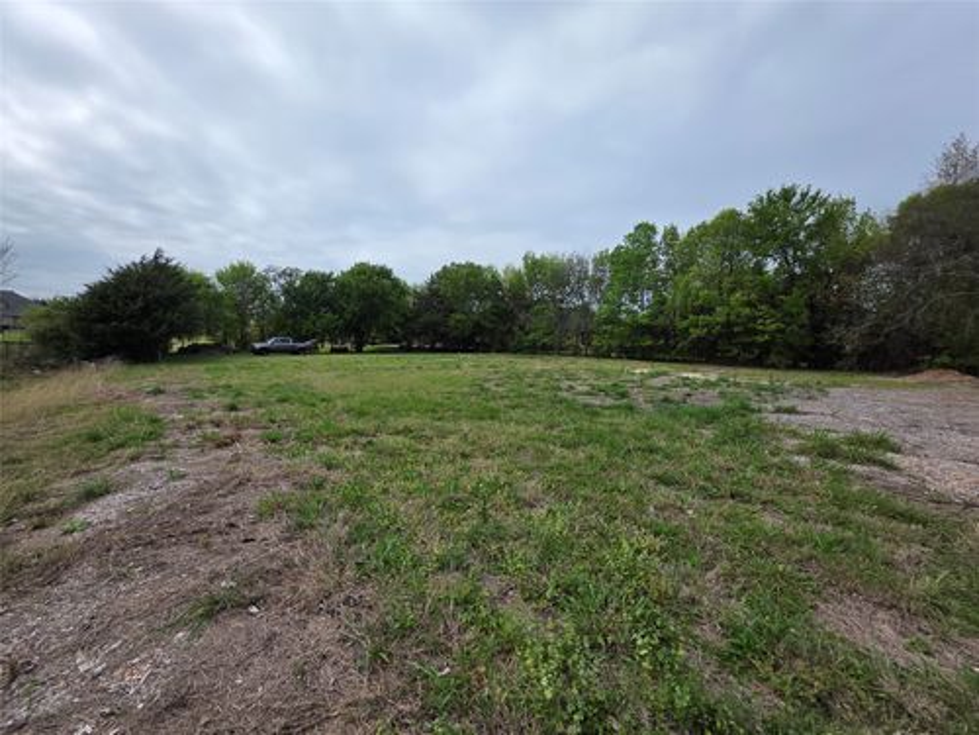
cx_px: 490
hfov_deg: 106.2
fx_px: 368
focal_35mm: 13
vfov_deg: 89.9
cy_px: 368
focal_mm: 2.2
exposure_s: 1/3151
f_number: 1.9
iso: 40
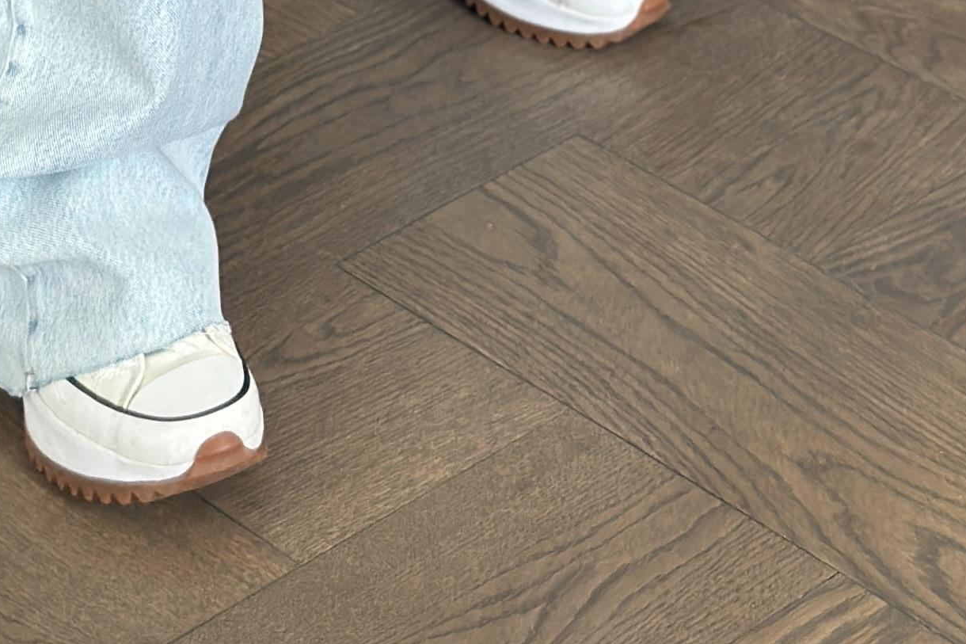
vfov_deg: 7.7
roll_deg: +3.7
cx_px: 199
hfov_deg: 12.4
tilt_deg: -28.9
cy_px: -882
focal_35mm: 165
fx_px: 4427
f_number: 1.78
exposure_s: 1/127
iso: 80
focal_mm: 6.86
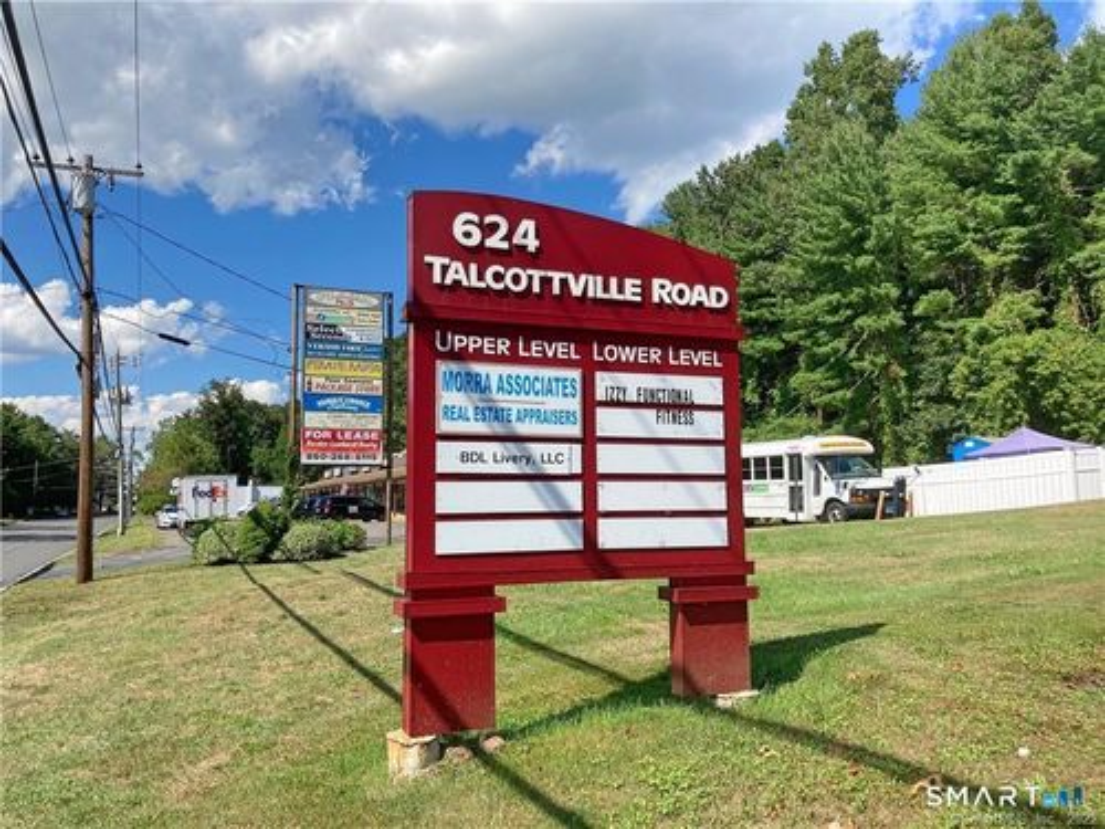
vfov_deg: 49.7
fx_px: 894
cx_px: 552
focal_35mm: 28
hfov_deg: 63.4
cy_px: 414
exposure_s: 1/2024
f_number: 1.8
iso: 20
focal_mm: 3.99
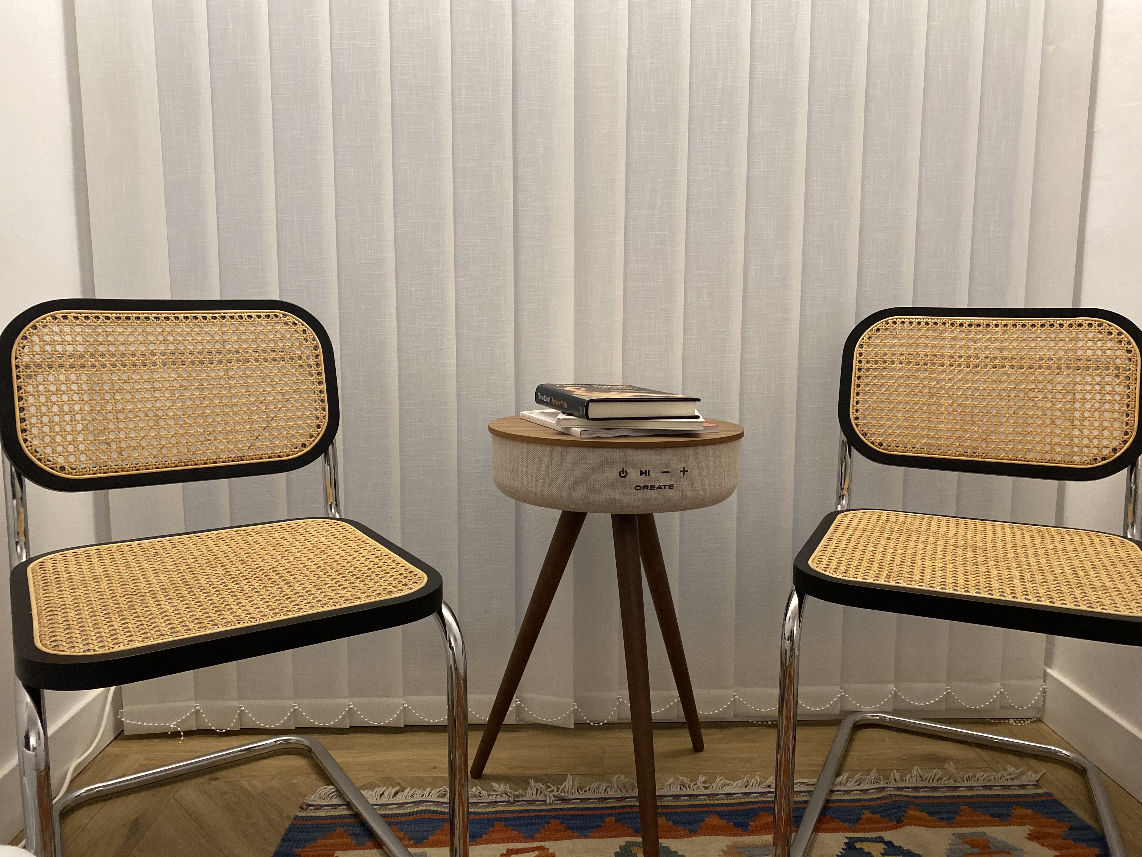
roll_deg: +0.0
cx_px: 571
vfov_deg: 53.1
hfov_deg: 67.3
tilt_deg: -7.8
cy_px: 428
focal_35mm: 26
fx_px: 858
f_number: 1.8
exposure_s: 1/50
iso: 320
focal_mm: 4.25
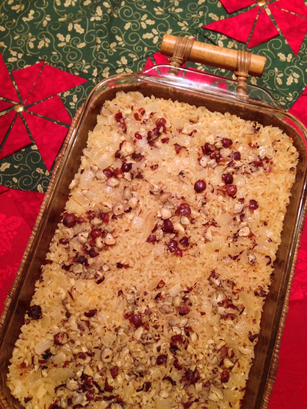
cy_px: 204
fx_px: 390
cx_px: 154
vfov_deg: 55.4
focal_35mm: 33
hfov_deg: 42.9
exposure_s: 1/20
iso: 200
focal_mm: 4.12
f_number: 2.4
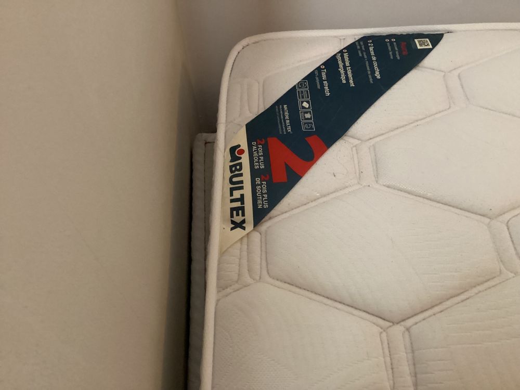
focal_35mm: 31
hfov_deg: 58.4
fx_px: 466
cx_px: 260
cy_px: 195
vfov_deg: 45.4
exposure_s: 1/25
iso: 500
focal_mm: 3.3
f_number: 2.4
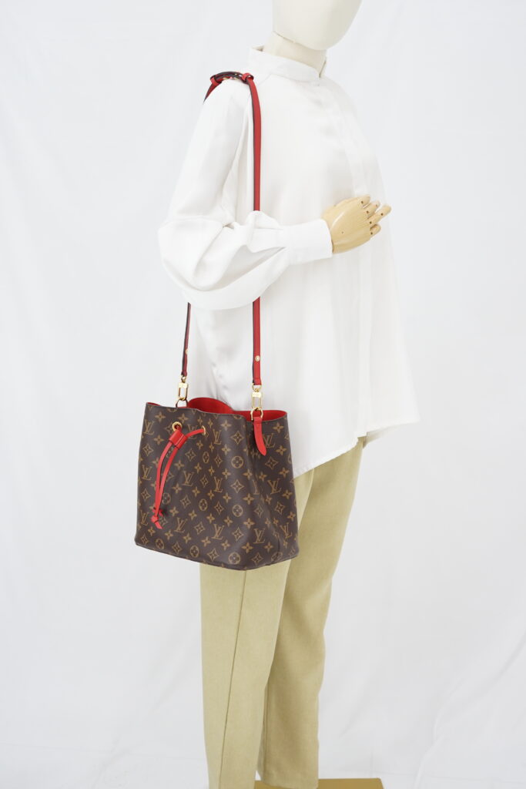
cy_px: 394
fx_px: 1095
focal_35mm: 50
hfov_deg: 27.0
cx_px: 263
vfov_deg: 39.6
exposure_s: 1/8
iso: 640
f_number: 6.3
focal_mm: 50
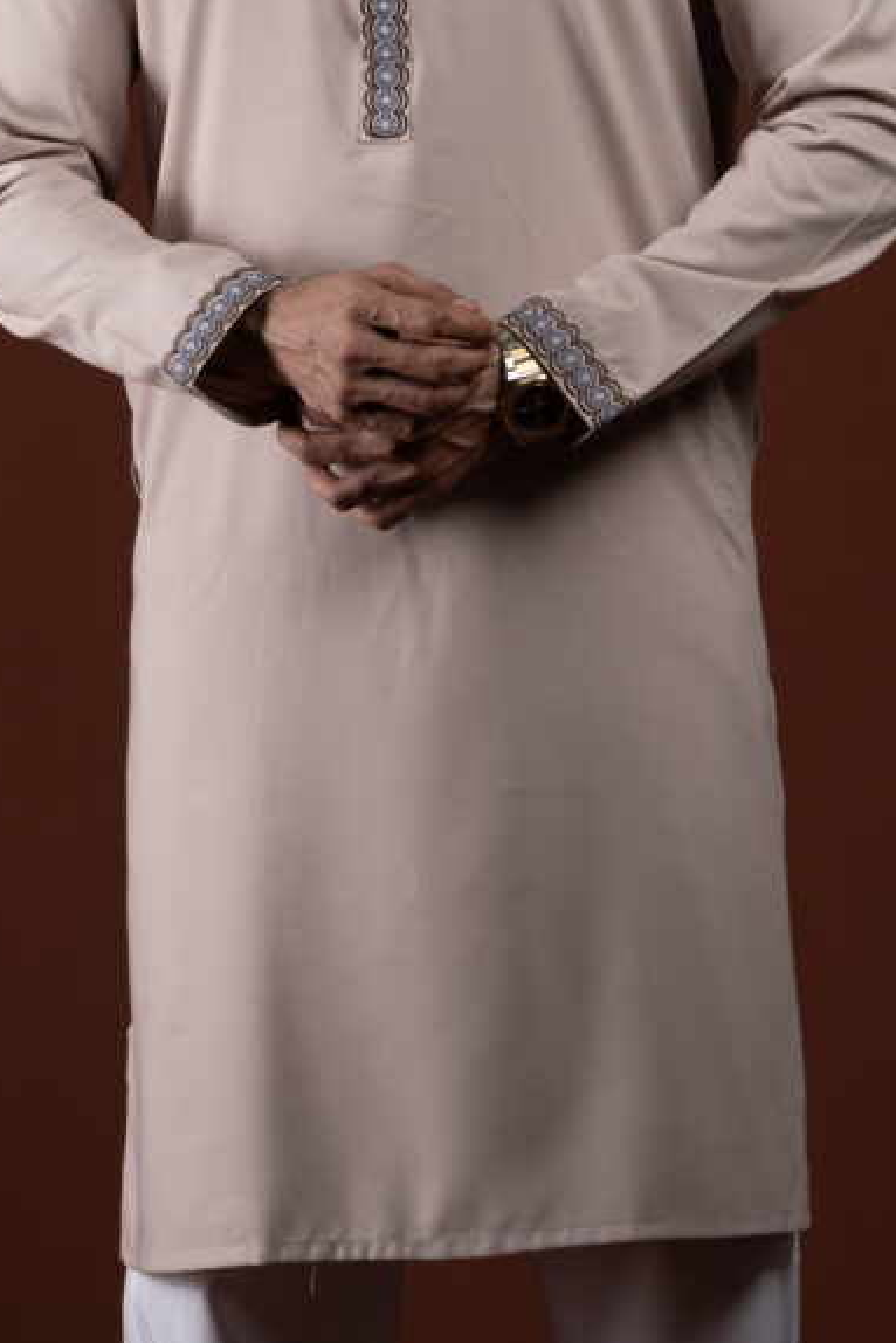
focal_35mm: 294
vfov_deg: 7.0
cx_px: 405
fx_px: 10969
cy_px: 297
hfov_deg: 4.7
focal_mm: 148
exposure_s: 1/125
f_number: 8
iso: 125
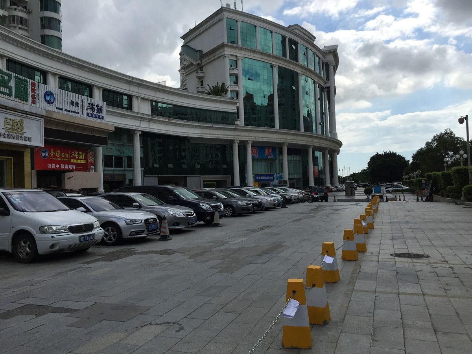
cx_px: 236
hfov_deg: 61.7
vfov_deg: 48.2
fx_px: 395
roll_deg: +0.8
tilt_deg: +1.8
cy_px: 177
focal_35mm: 29
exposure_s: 1/2825
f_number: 2.2
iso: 32
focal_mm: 4.15
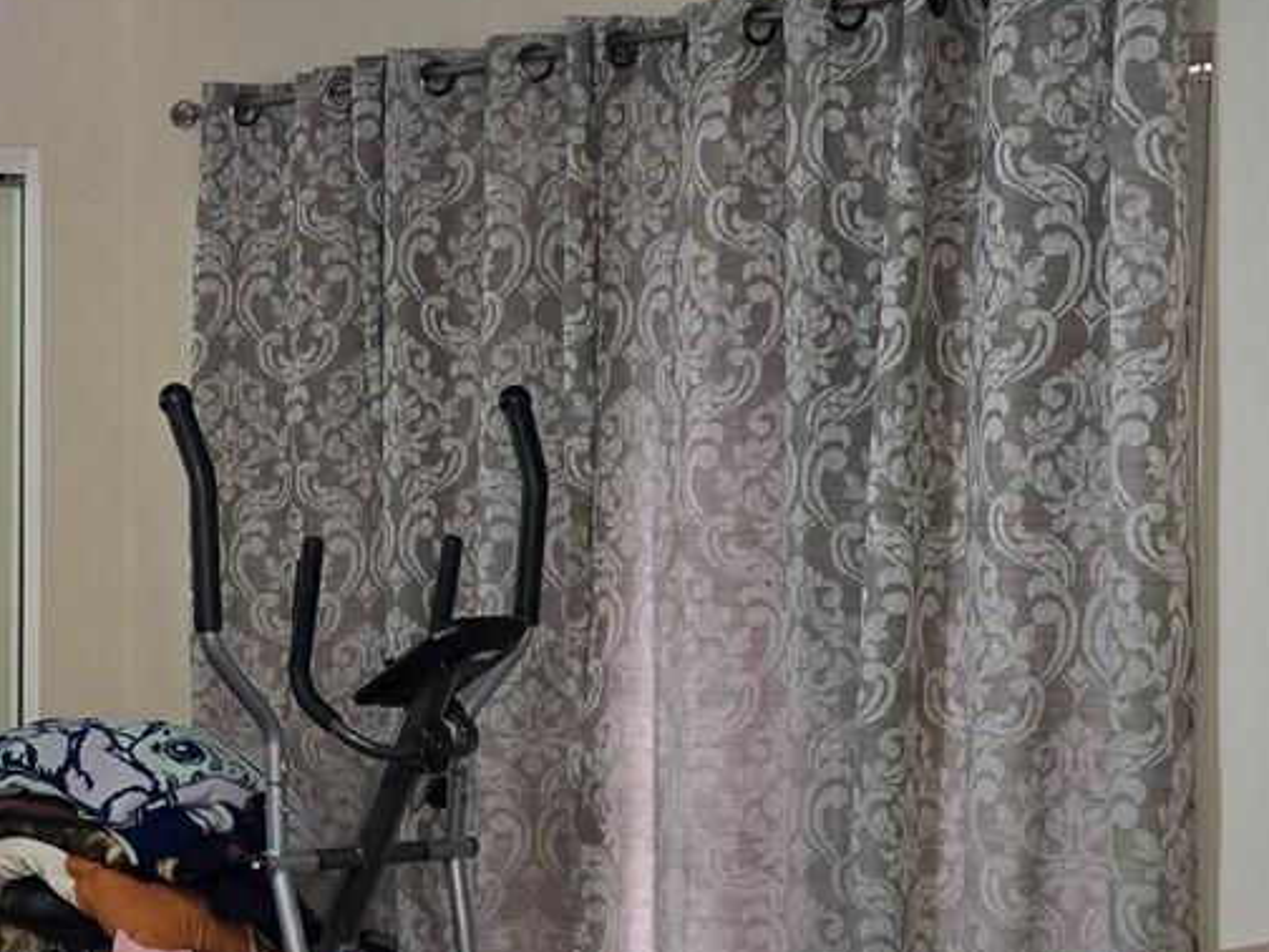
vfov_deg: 20.2
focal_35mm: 73
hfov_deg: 24.7
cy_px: 526
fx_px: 2676
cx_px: -164
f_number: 1.8
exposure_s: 1/120
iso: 640
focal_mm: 5.4
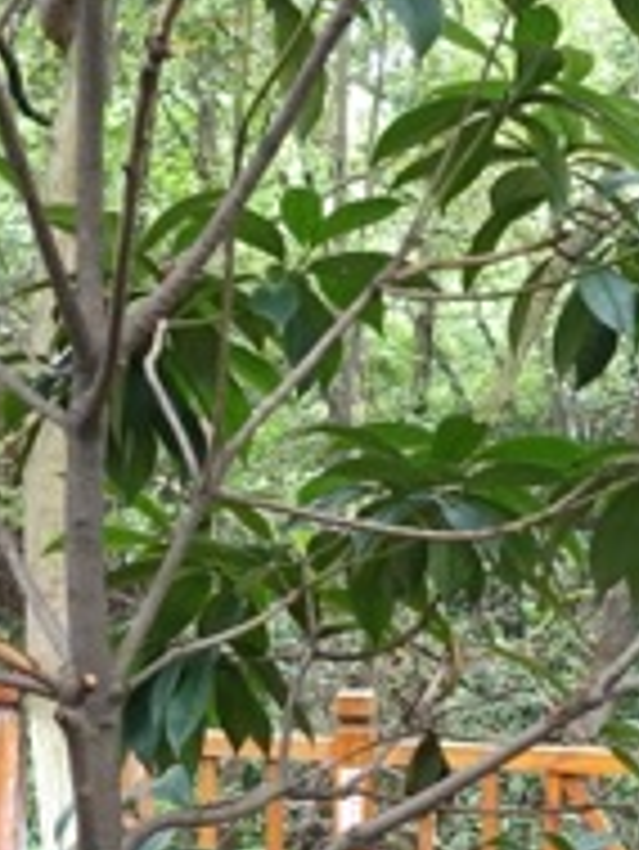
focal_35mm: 110
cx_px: 297
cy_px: 540
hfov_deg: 13.5
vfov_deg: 17.8
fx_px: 2704
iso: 125
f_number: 2.8
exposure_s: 1/80
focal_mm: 8.8
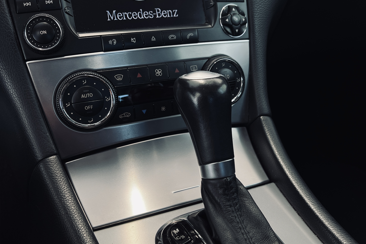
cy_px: 117
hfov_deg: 51.9
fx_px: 376
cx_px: 186
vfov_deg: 35.9
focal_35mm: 37
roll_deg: +1.2
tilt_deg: -20.8
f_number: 1.5
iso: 125
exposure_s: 1/100
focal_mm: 5.7
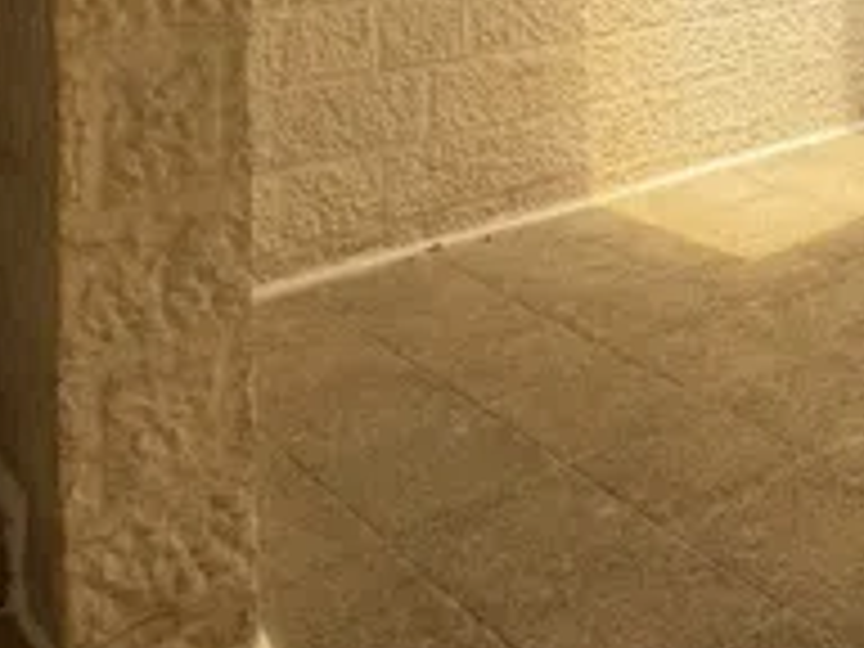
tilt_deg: -0.9
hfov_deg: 32.1
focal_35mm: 51
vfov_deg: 24.9
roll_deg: -0.3
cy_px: -191
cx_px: 999
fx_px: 1273
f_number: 2.2
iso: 40
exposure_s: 1/273
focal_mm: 2.22
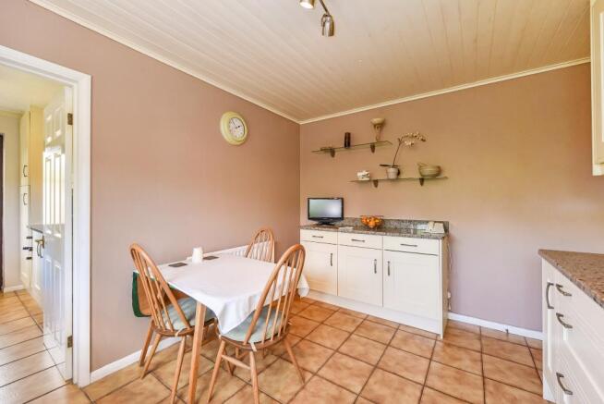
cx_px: 302
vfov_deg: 81.3
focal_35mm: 14
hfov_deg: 104.2
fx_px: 235
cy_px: 202
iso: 400
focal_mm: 14
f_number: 8
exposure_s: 1/40
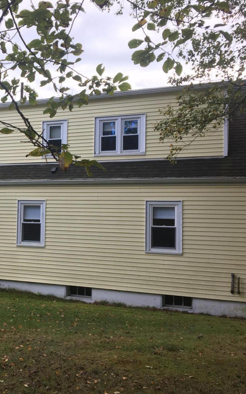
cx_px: 28
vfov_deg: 47.2
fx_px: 451
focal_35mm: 42
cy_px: 195
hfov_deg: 29.4
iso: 25
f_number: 2.2
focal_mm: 4.15
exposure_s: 1/150
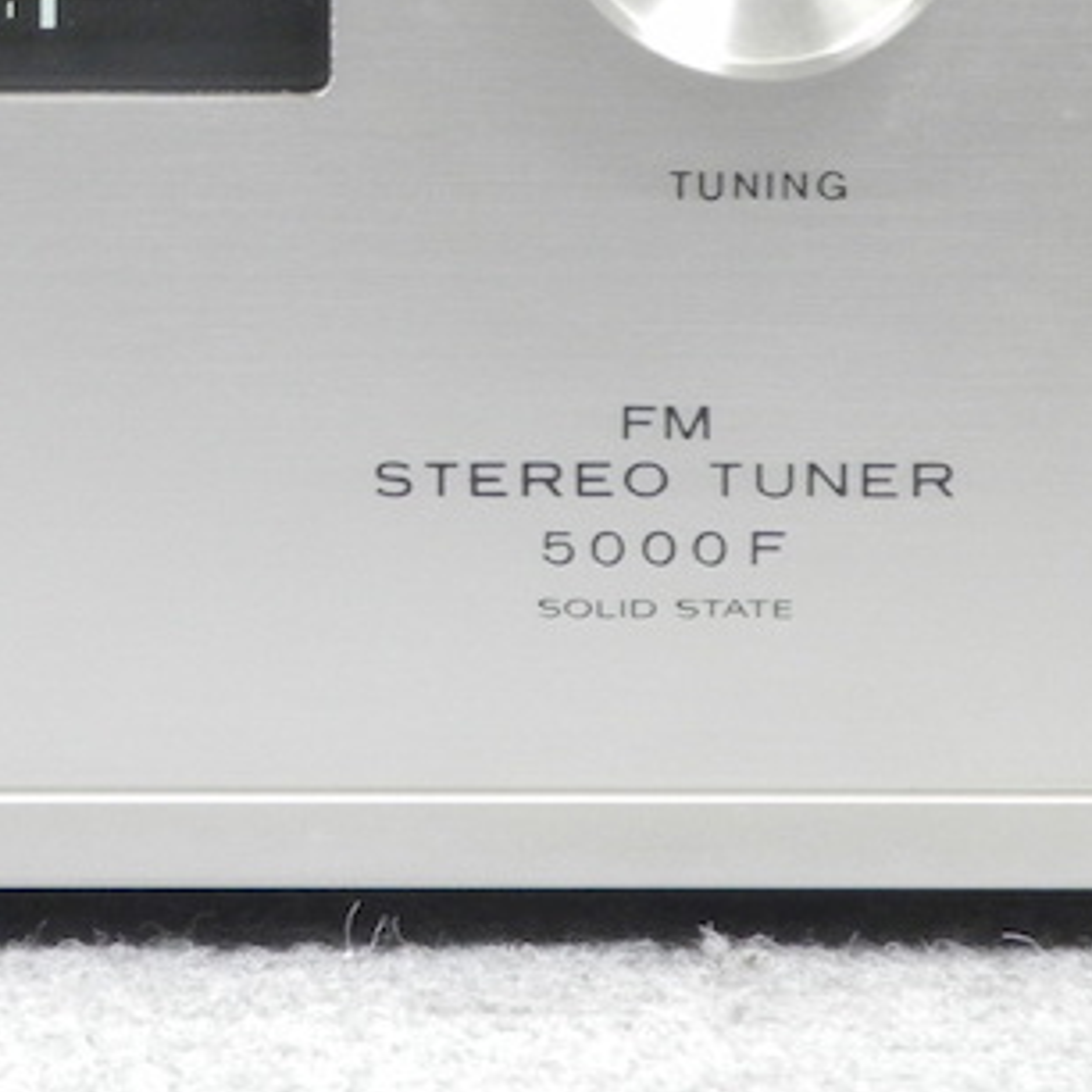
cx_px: 54
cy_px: 64
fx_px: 19808
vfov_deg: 3.2
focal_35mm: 555
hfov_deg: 3.2
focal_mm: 42.6
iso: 400
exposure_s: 1/7.3
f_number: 5.6
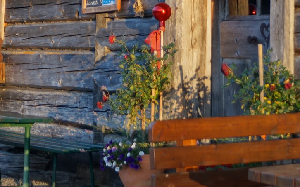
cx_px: 141
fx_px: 1156
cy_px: -46
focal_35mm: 141
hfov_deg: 14.8
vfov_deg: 9.1
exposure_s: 1/60
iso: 100
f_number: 4.5
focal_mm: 35
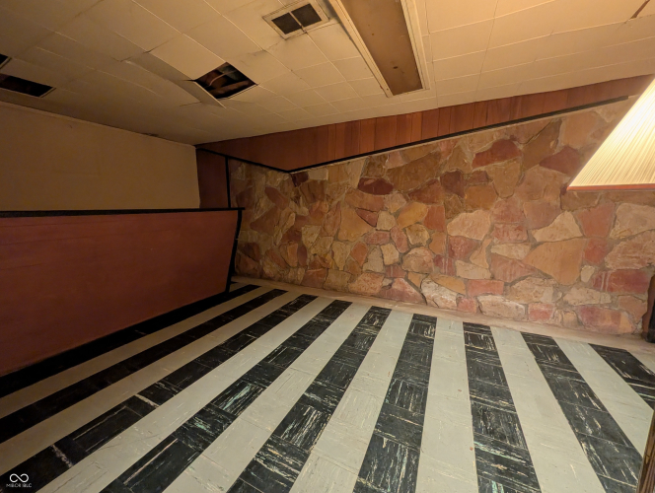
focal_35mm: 12
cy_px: 246
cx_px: 328
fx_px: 227
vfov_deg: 94.6
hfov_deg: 110.5
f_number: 1.7
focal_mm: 2.02
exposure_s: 1/24
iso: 113
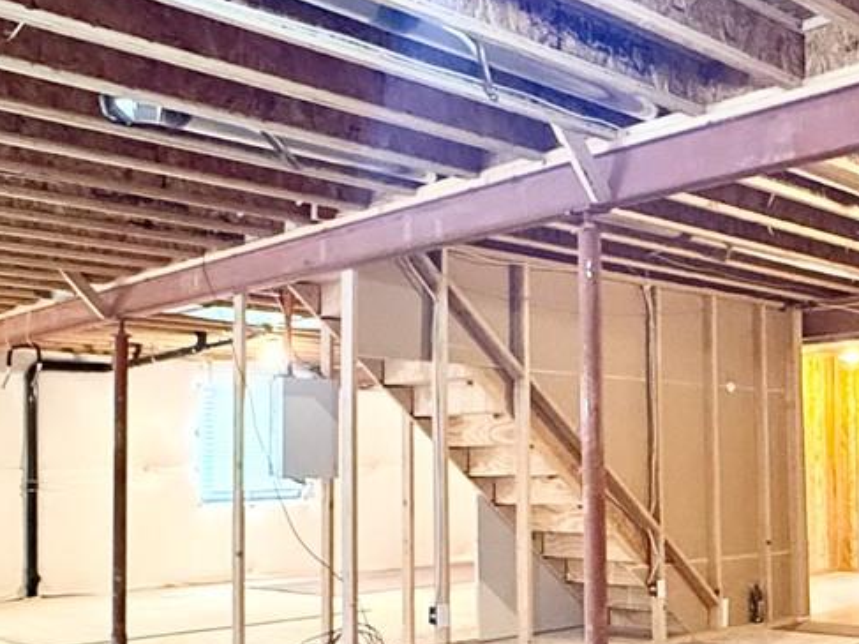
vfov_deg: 31.3
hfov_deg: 40.7
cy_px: 413
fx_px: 1141
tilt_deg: +2.5
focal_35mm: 46
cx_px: 584
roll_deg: +0.0
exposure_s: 1/40
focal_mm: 2.22
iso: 1250
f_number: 2.2
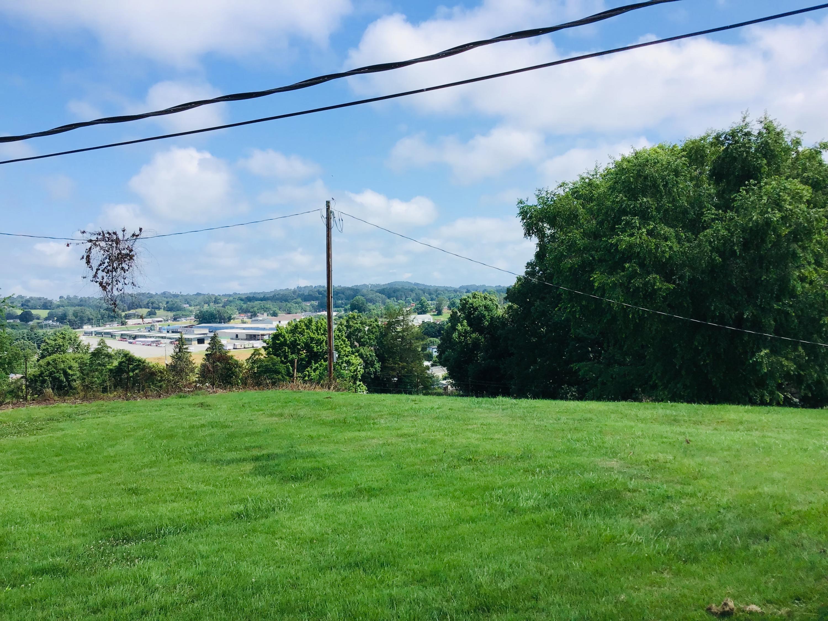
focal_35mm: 31
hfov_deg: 58.4
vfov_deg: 45.4
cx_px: 414
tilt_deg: -1.5
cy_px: 310
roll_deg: +2.6
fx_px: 742
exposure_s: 1/1404
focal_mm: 3.3
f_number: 2.4
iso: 25
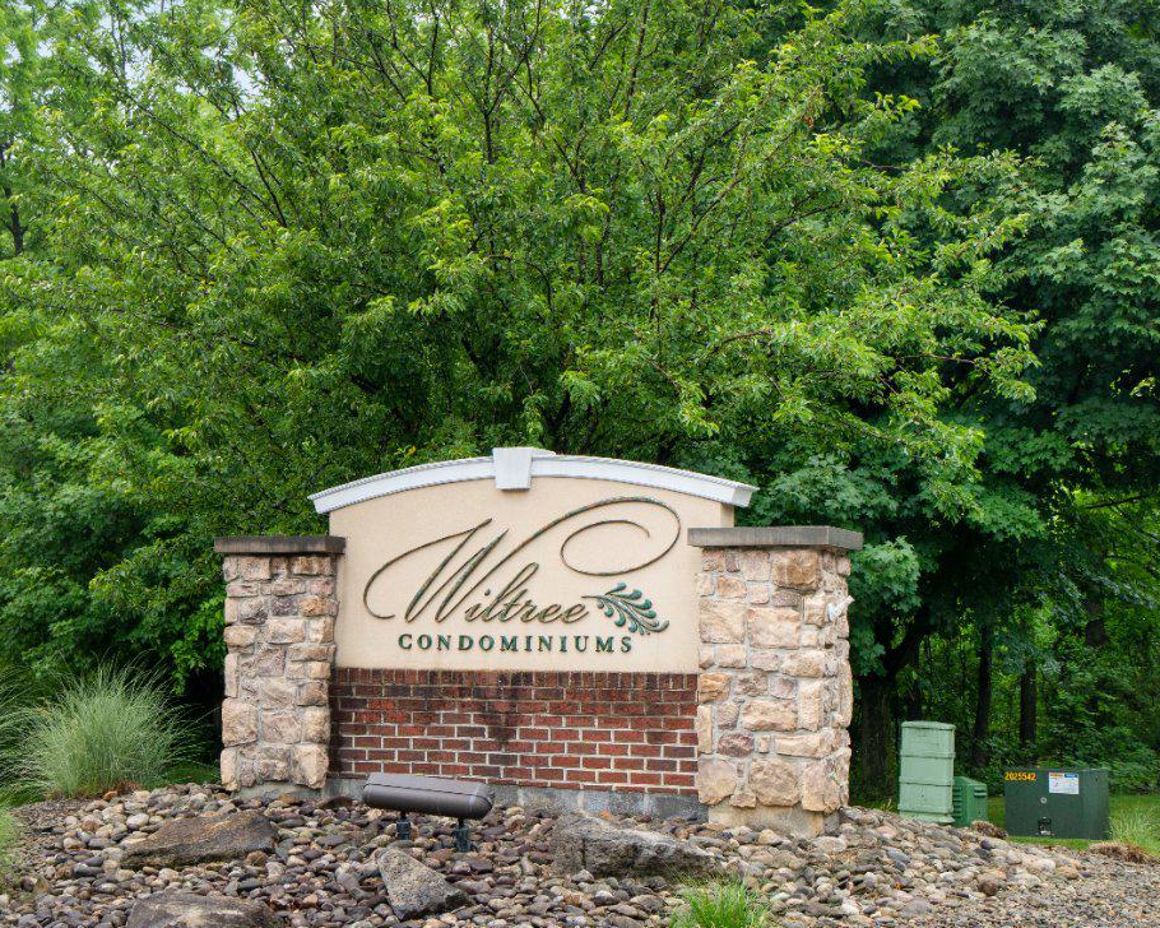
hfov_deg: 32.9
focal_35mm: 57
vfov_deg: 26.6
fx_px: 1957
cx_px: 436
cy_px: 535
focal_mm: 27
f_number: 7.1
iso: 250
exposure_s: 1/50
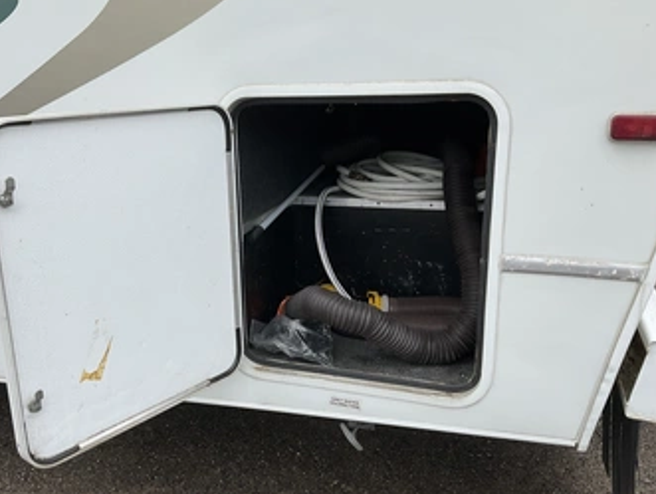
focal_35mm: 35
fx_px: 664
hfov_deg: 52.3
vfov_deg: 40.7
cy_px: 266
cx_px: 270
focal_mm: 3
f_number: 1.8
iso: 25
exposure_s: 1/1144
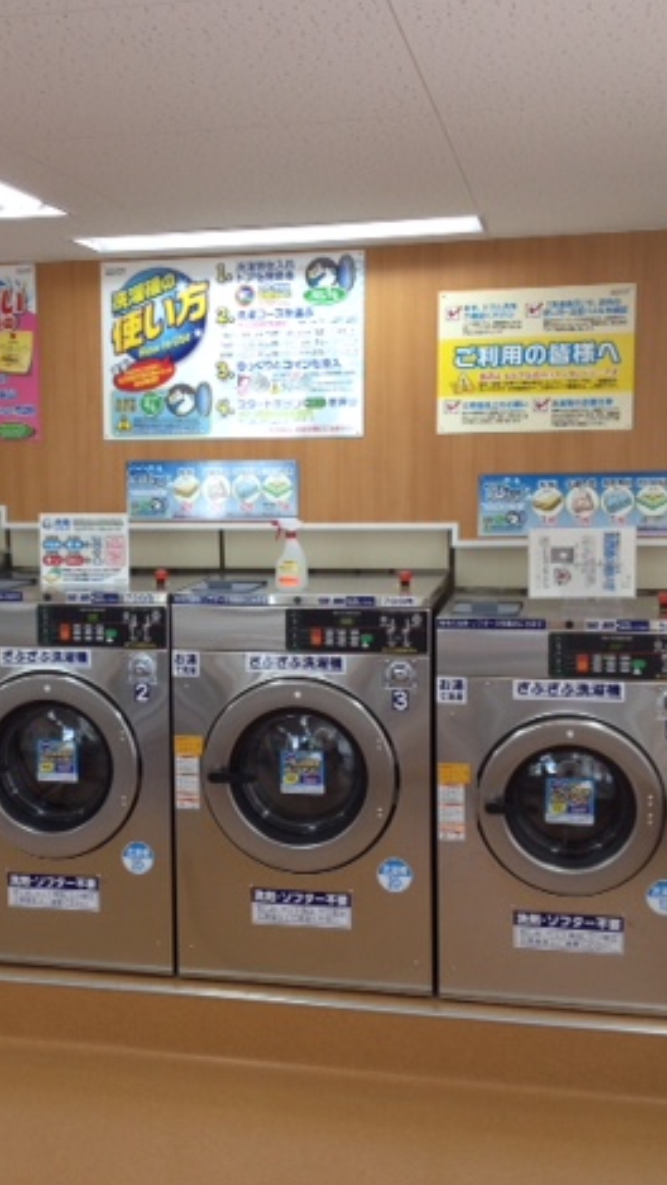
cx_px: 174
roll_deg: +0.0
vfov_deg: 39.9
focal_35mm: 52
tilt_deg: -7.0
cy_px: 596
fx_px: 1634
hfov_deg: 22.9
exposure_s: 1/60
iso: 50
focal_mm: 4.28
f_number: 2.4
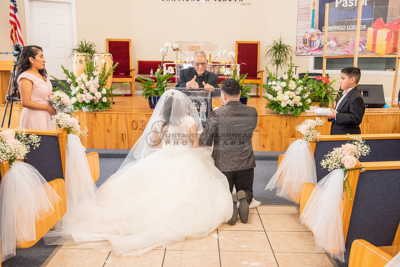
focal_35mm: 38
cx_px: 200
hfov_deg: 50.7
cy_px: 134
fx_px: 422
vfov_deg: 35.1
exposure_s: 1/100
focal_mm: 38
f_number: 5
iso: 1250
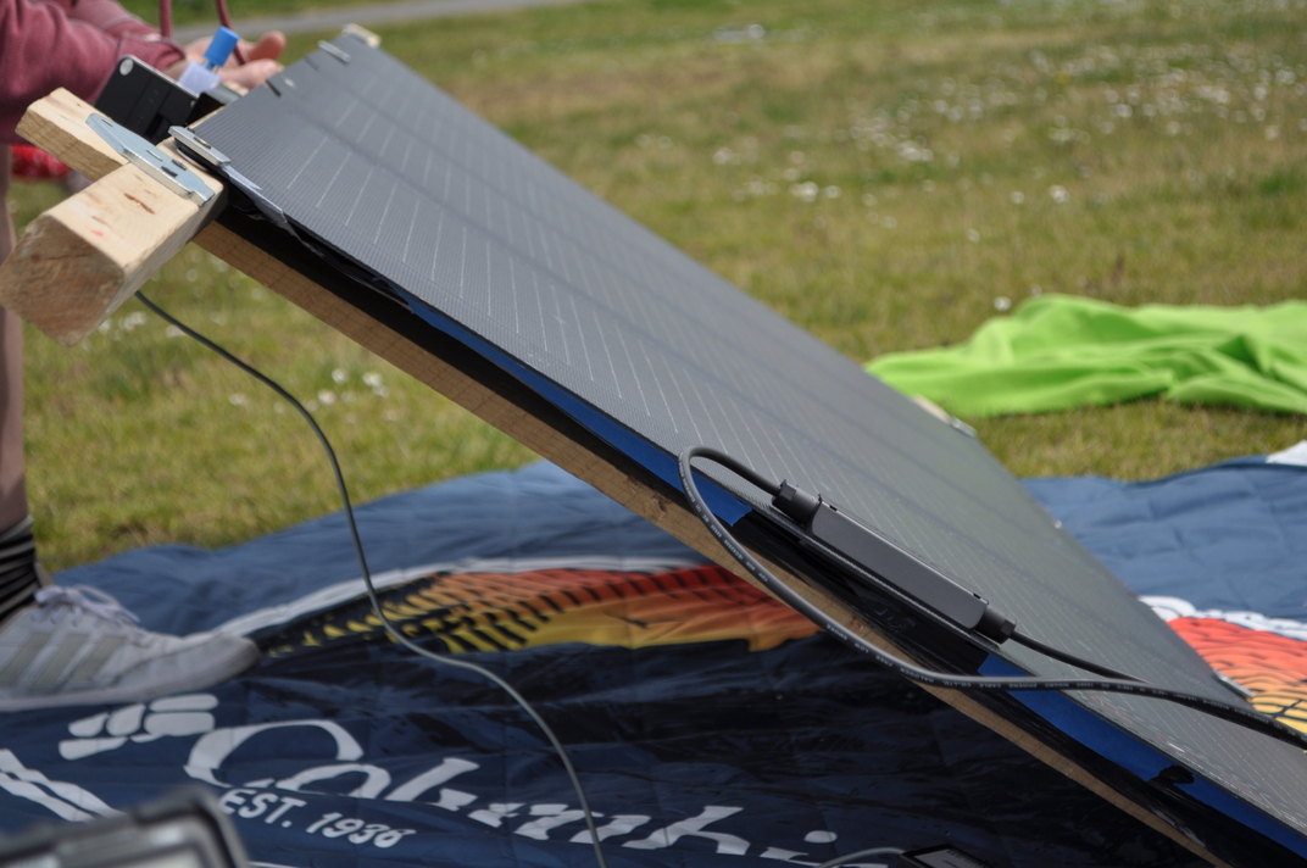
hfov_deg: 24.6
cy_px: 434
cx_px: 654
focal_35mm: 82
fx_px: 2992
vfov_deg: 16.5
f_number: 5.6
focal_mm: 55
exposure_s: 1/750
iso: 200
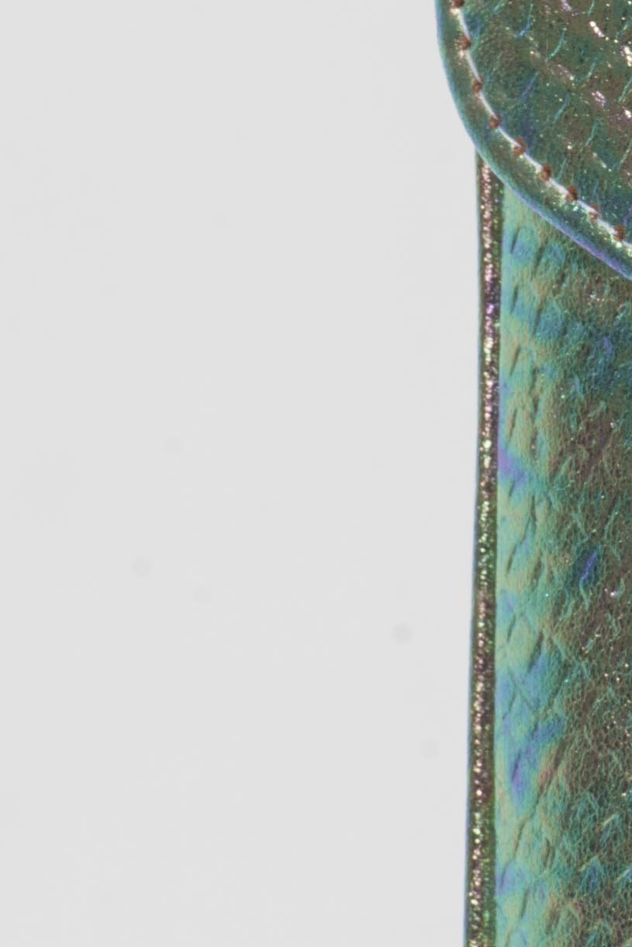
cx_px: 1266
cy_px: -243
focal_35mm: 990
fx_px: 26061
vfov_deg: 2.1
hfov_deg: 1.4
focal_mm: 200
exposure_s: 1/125
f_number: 16
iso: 100
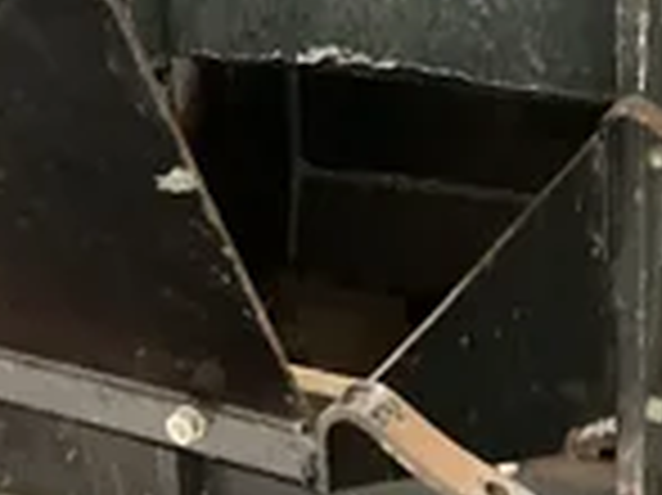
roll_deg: +4.0
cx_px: 207
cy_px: 94
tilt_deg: -17.1
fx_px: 1510
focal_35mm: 79
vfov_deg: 18.5
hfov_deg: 24.6
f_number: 1.8
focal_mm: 3
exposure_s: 1/28
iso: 640
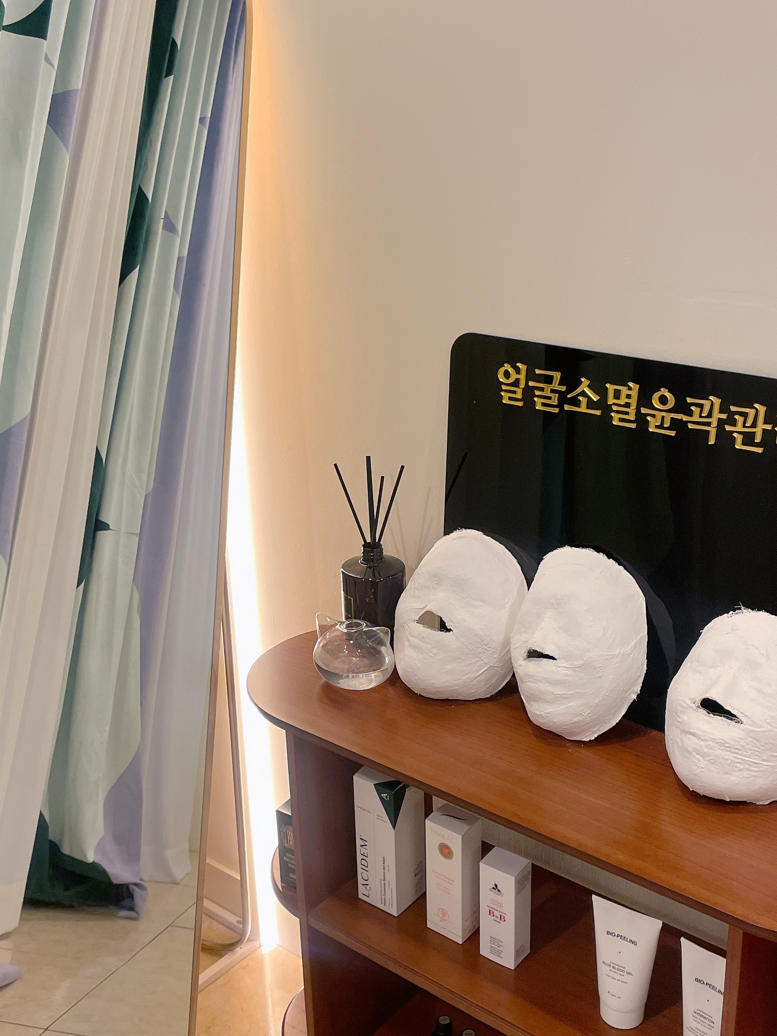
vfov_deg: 46.8
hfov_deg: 35.9
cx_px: 417
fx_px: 1197
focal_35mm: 40
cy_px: 526
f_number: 1.6
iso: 160
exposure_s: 1/60
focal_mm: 4.2
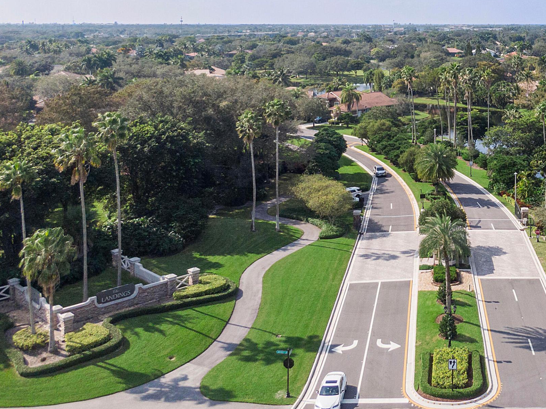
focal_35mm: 43
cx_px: 471
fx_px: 678
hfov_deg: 41.1
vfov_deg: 32.2
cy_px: 54
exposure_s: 1/2000
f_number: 2.8
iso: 100
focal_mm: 4.39
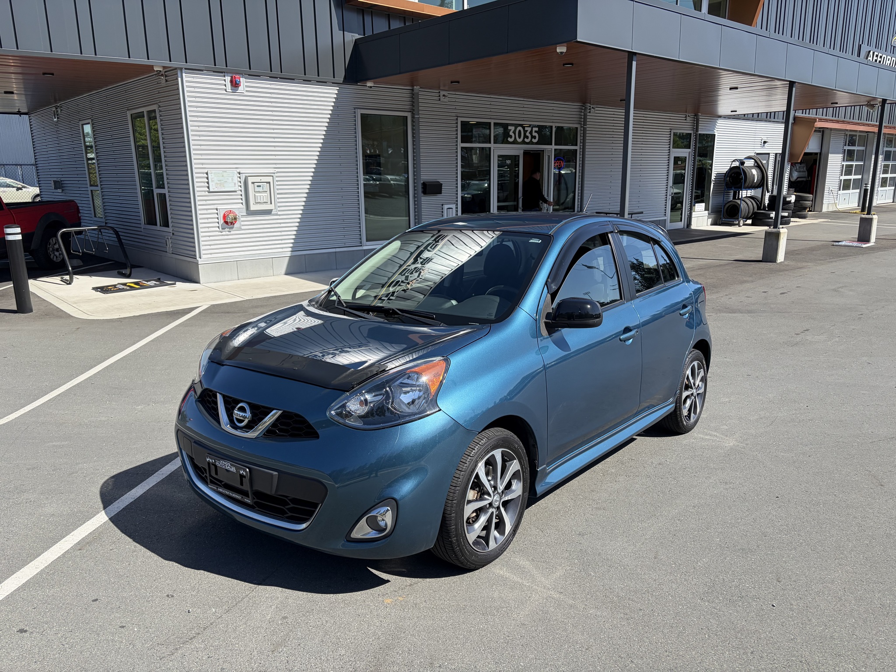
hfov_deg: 67.3
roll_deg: +1.4
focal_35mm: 26
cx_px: 448
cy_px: 336
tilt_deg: -13.0
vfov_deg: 53.1
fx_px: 673
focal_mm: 5.96
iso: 64
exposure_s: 1/2865
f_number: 1.6
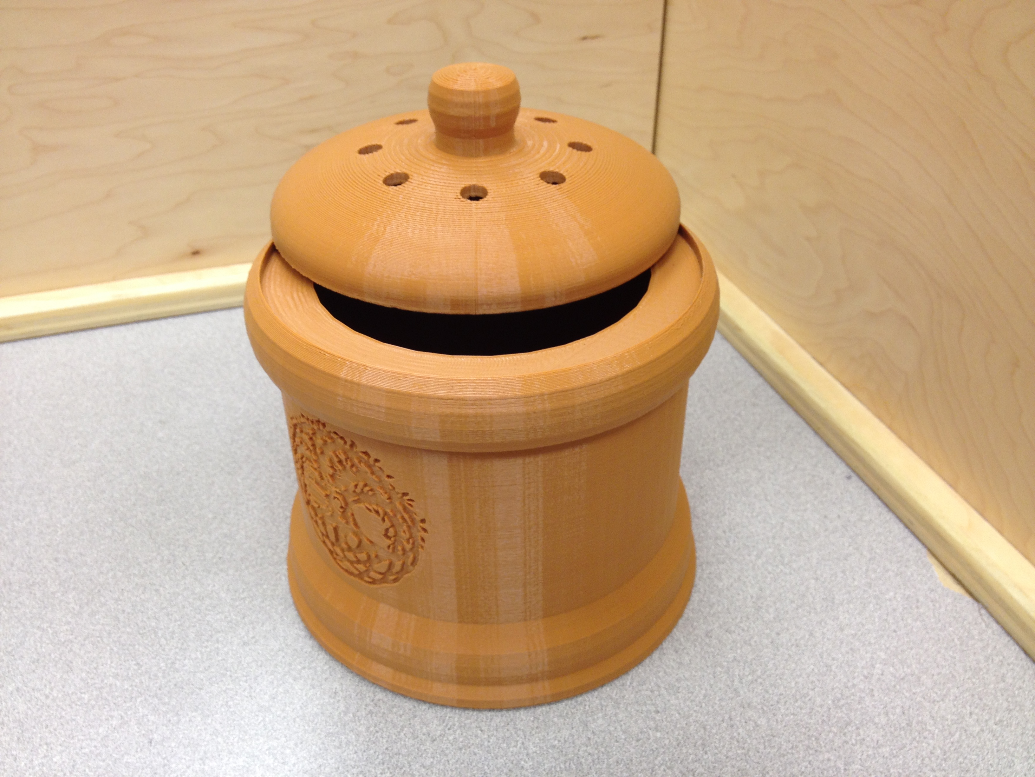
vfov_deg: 40.7
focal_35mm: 35
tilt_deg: -35.9
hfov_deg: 52.6
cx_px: 518
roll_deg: +2.1
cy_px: 388
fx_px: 1046
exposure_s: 1/30
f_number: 2.4
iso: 50
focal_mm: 4.28
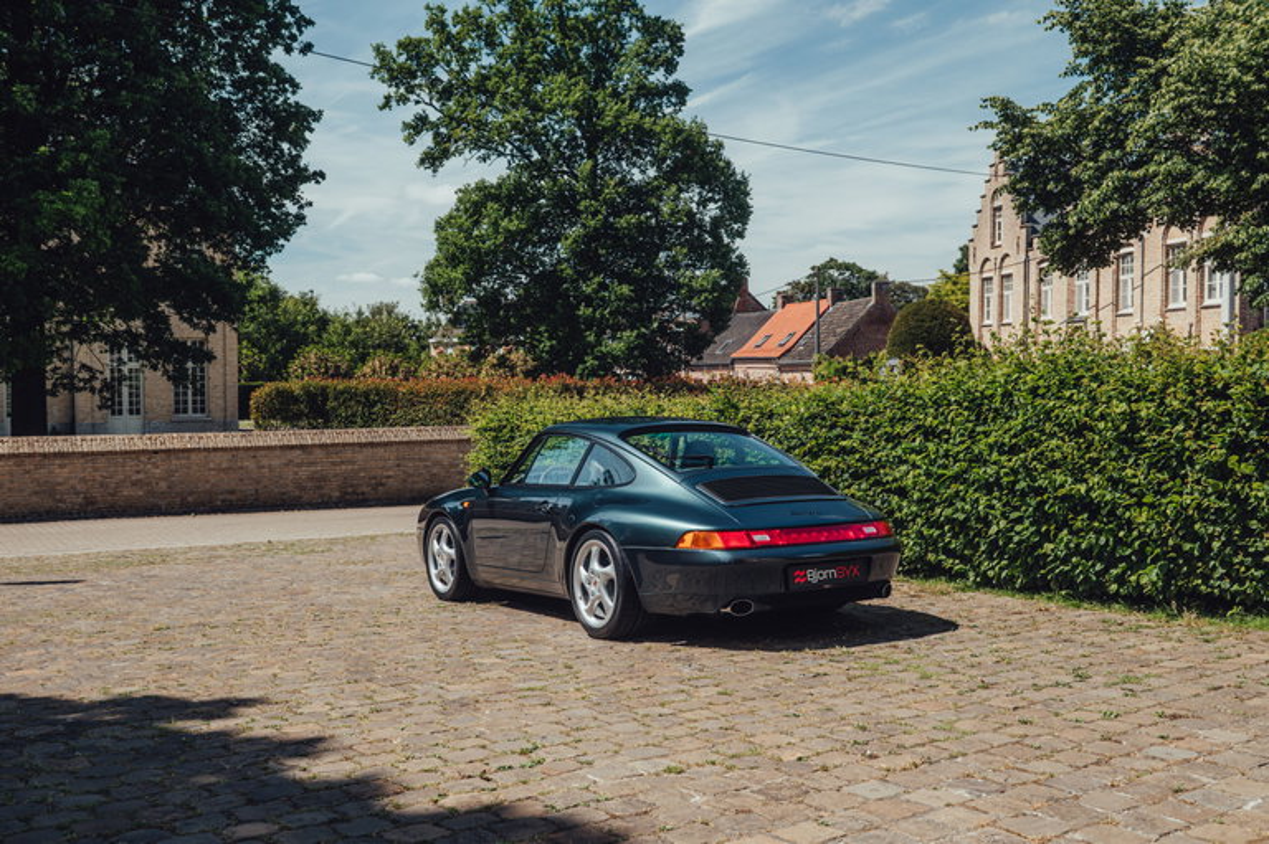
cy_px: 422
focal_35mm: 34
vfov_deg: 38.8
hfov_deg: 55.8
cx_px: 634
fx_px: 1198
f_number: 5.6
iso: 100
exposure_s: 1/125
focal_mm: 34
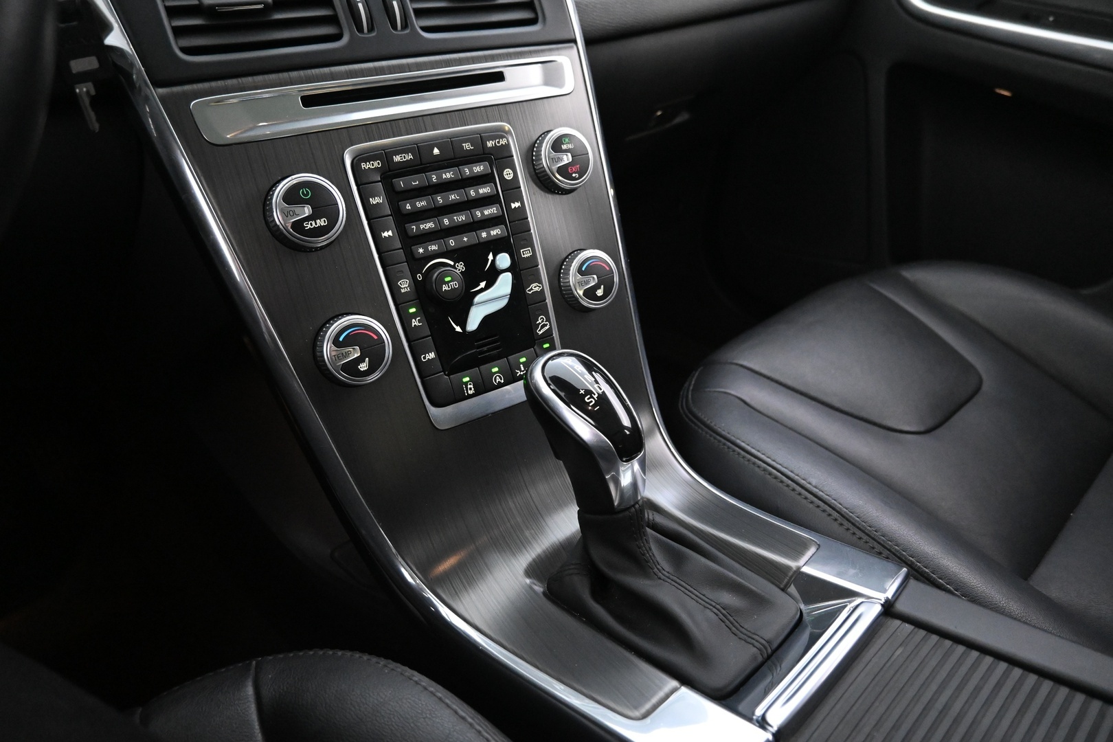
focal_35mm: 24
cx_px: 556
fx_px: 742
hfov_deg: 73.7
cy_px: 371
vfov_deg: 53.1
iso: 5000
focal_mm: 16
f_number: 3.5
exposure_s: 1/25
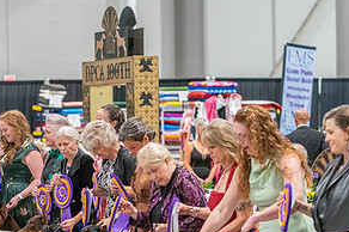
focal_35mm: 179
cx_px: 61
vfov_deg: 7.6
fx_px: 1733
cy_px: 190
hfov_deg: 11.4
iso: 6400
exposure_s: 1/250
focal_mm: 90
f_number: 2.8
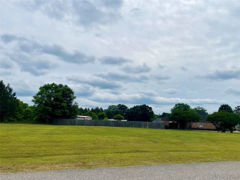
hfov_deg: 67.3
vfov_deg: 53.1
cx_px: 120
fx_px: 180
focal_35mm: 26
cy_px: 90
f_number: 1.6
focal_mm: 4.2
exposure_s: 1/9804
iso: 32
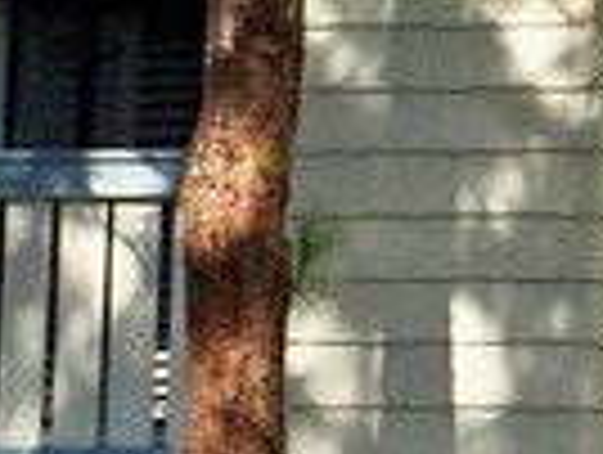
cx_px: 810
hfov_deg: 8.8
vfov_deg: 6.7
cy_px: 247
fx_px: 3857
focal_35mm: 221
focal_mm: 4.15
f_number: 2.2
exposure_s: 1/1522
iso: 32
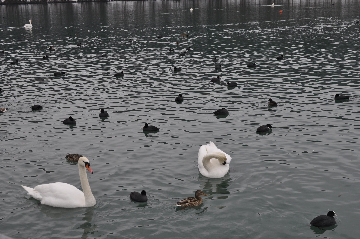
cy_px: 120
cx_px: 180
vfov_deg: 25.7
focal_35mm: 52
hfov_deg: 37.9
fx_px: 524
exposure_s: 1/250
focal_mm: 35
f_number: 8
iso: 200
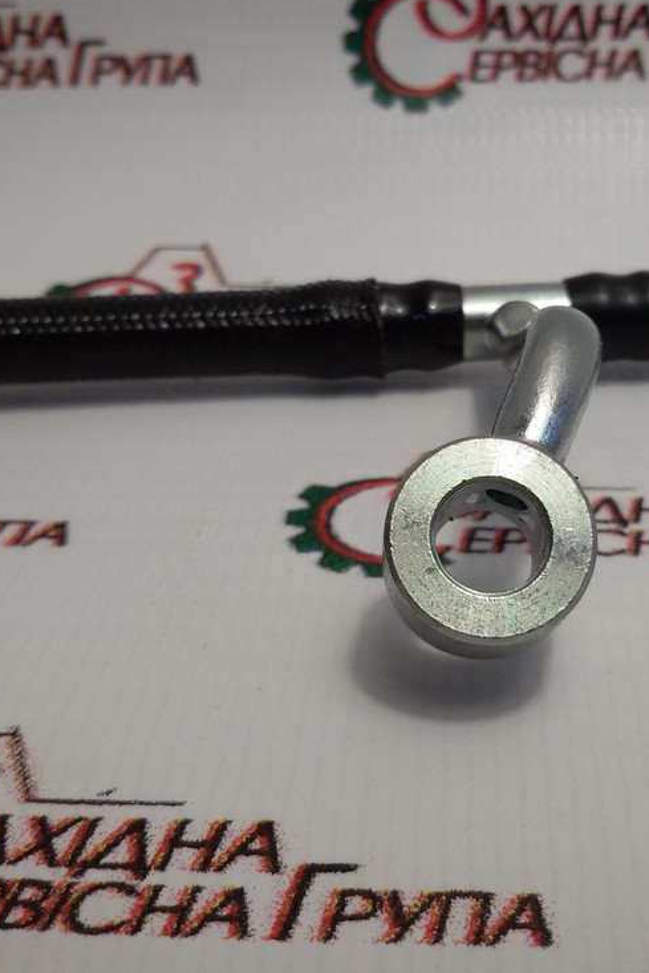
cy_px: 479
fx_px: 1189
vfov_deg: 44.5
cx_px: 415
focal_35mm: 44
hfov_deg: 30.4
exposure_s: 1/100
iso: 50
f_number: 2.4
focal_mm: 2.93
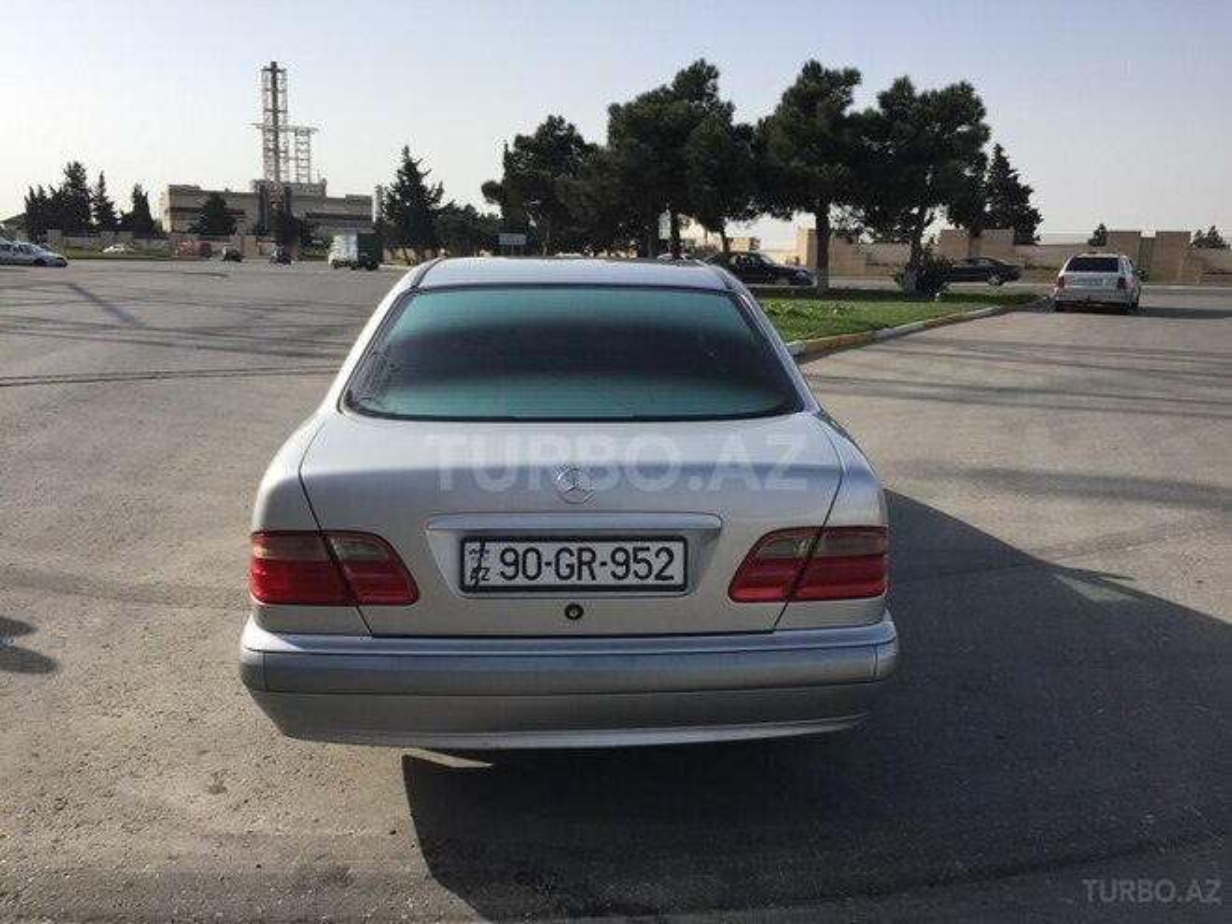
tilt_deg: -12.0
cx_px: 616
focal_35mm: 29
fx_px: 1032
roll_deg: -1.9
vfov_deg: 48.2
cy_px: 462
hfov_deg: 61.7
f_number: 2.2
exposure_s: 1/1647
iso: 32
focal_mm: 4.15
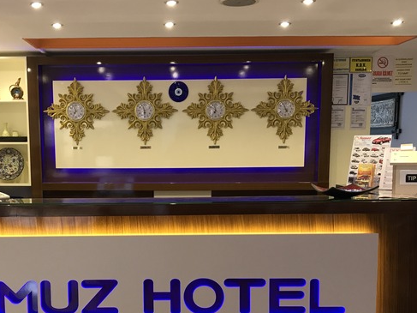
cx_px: 165
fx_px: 554
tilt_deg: -6.4
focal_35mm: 46
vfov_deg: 31.1
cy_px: 226
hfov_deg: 41.0
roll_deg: +0.5
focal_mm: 3.99
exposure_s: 1/17
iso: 40
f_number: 1.8
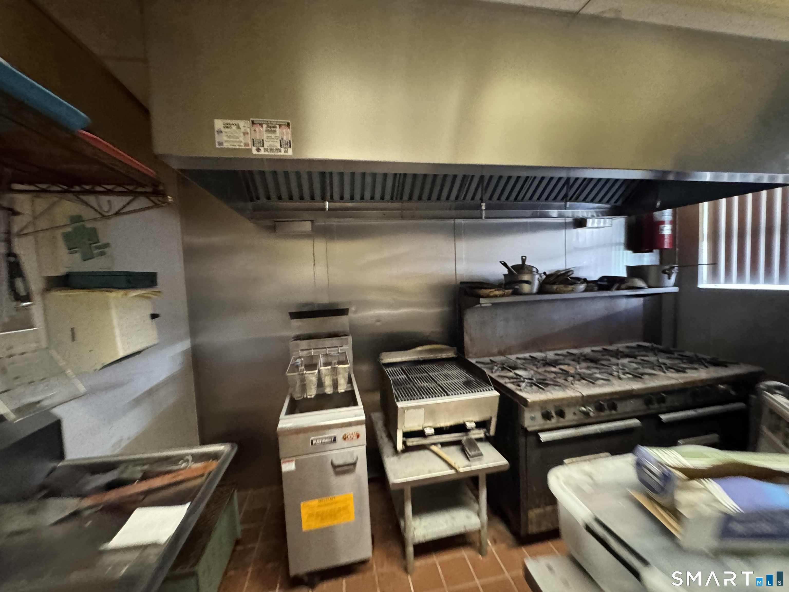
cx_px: 394
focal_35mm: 14
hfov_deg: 102.1
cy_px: 296
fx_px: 319
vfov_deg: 85.7
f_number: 2.2
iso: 1250
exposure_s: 1/40
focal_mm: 2.22
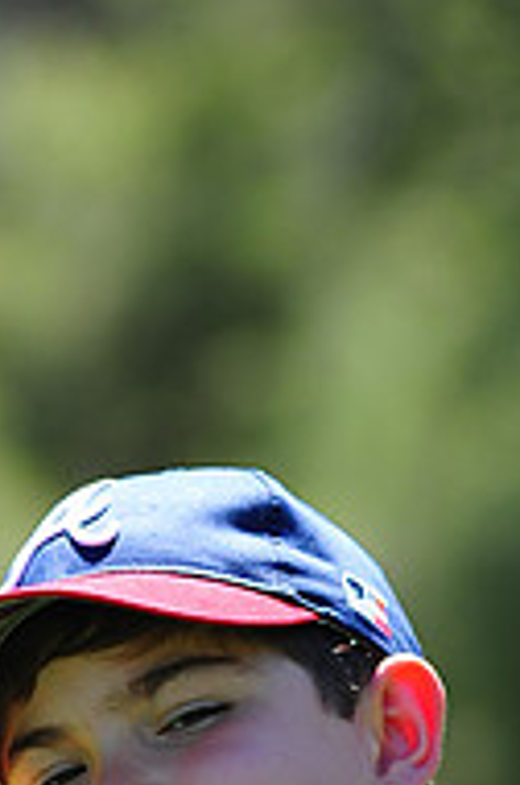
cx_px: 161
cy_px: 963
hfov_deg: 2.5
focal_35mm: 550
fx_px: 11959
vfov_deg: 3.7
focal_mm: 180
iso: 200
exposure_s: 1/400
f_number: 5
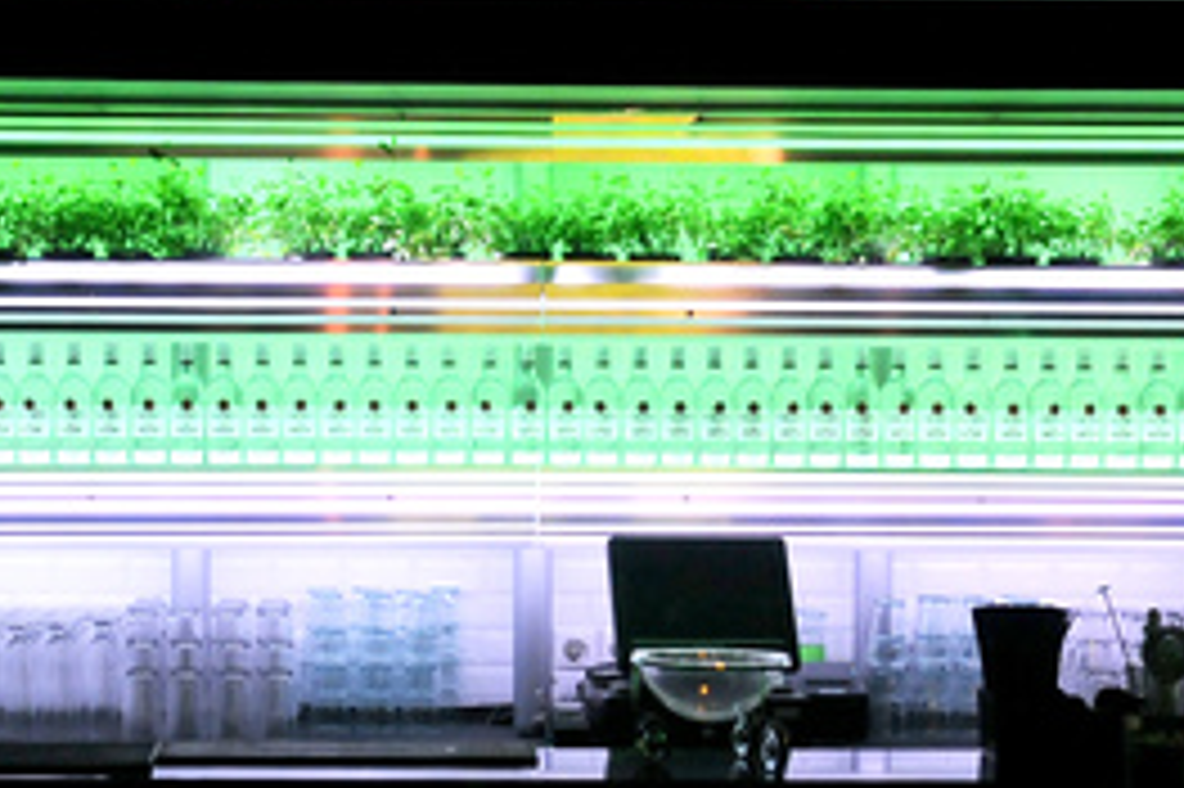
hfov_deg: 18.1
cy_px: 459
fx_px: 3714
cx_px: 432
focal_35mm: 113
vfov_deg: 12.1
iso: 1000
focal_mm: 30
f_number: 4.5
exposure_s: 1/60
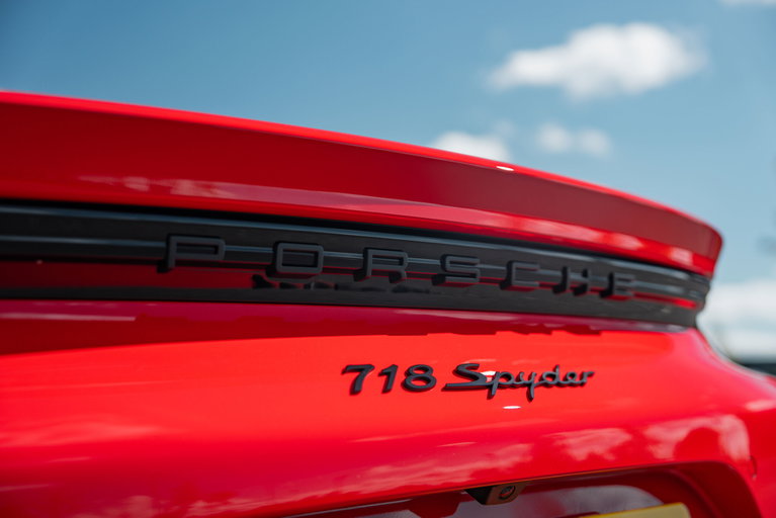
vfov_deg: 31.2
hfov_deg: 45.4
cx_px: 388
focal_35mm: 43
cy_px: 259
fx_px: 927
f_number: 2.8
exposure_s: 1/1000
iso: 100
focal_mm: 43
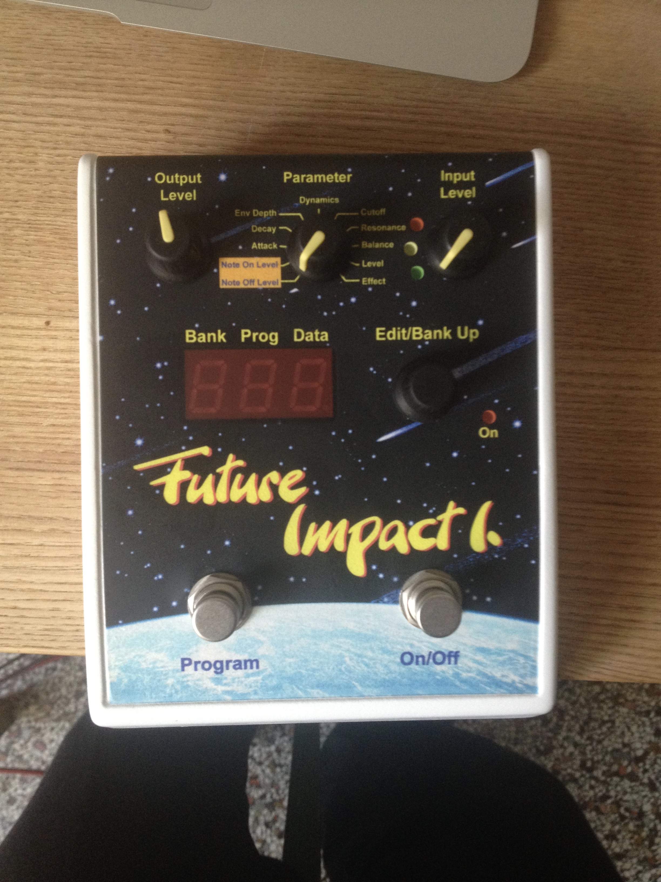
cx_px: 330
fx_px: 891
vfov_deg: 52.6
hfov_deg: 40.7
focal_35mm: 35
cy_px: 441
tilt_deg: -86.5
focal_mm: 4.28
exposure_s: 1/20
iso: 200
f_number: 2.4
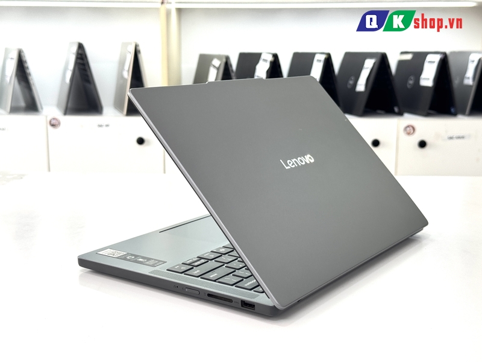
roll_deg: +0.5
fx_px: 668
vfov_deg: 30.3
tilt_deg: -11.6
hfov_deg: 39.7
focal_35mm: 48
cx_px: 241
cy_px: 181
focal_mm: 6.76
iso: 100
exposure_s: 1/140
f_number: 1.78
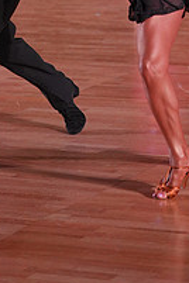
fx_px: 1685
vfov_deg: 9.5
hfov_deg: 6.4
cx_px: 139
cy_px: -79
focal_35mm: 214
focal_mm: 74
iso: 1600
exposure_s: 1/800
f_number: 2.8
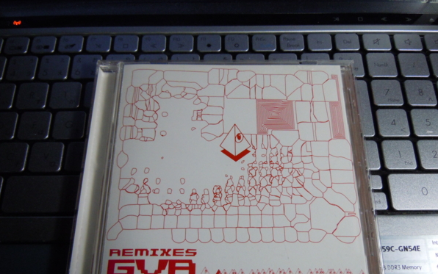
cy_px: 162
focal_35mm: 32
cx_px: 220
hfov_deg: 59.6
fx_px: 382
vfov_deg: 39.3
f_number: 3.5
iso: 400
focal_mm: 5.4
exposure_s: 1/40
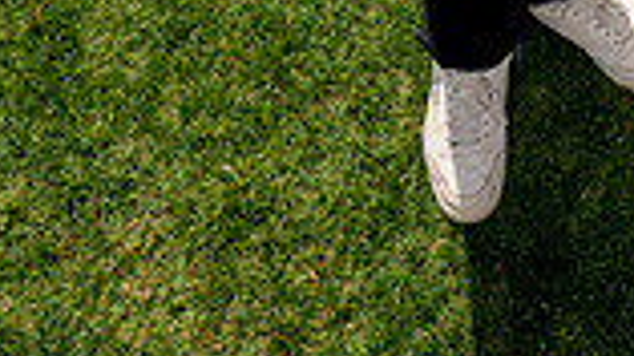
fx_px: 1612
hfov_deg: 21.8
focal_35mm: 96
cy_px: -514
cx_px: 561
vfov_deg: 10.7
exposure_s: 1/250
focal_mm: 32
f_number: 11
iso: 200
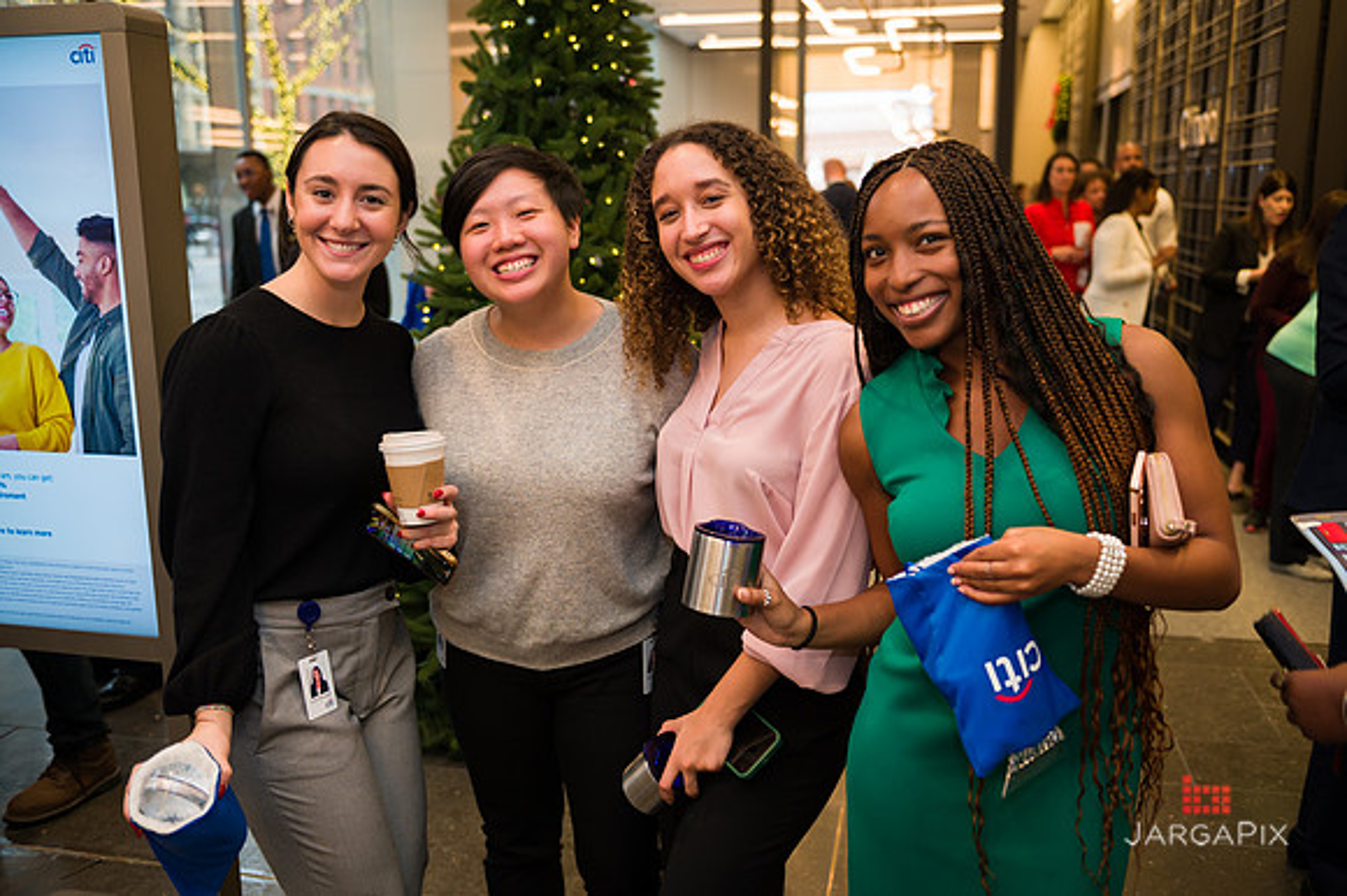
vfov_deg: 38.8
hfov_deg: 55.8
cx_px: 674
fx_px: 1271
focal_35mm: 34
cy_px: 448
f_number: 3.2
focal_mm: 34
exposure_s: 1/125
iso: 400
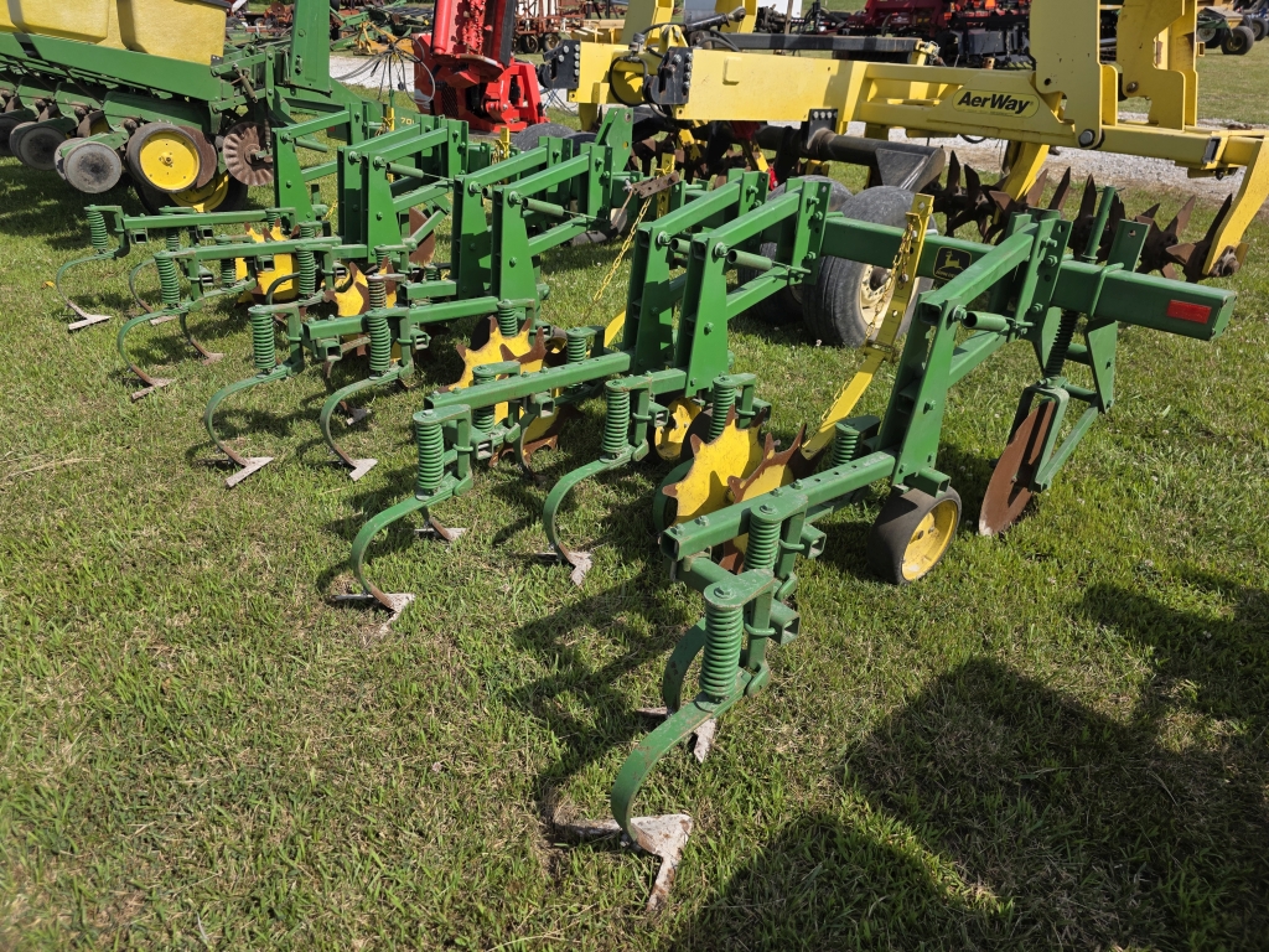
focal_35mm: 23
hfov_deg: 73.9
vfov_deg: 58.9
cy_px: 476
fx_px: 843
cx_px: 634
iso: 80
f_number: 1.7
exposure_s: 1/6355
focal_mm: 6.3
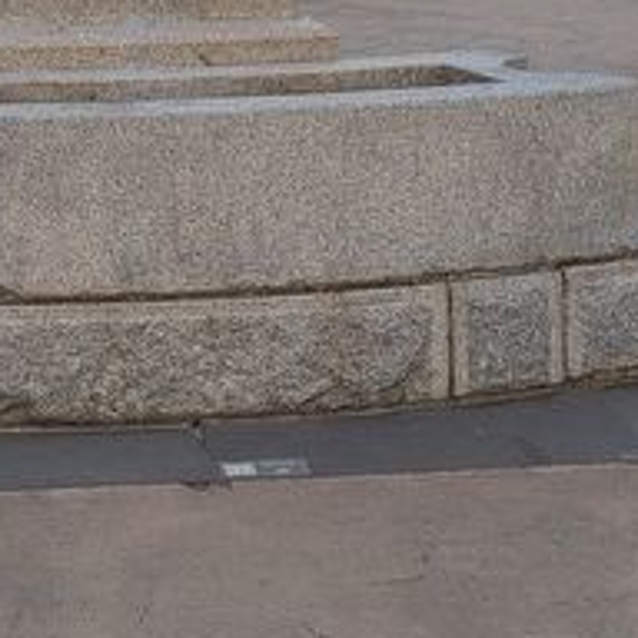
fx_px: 1918
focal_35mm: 92
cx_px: 115
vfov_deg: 18.1
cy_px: -90
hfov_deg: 18.7
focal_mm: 5.43
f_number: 1.89
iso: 51
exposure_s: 1/175
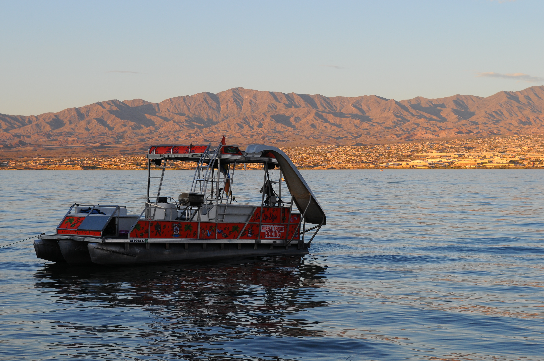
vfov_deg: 16.5
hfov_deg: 24.6
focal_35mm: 82
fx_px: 1245
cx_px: 272
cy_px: 180
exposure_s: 1/160
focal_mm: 55
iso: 200
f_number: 6.3
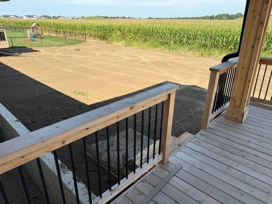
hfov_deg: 71.6
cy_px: 102
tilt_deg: -21.5
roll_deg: +0.0
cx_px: 136
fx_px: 189
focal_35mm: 24
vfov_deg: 56.8
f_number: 1.78
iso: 80
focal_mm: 6.76
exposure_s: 1/2611
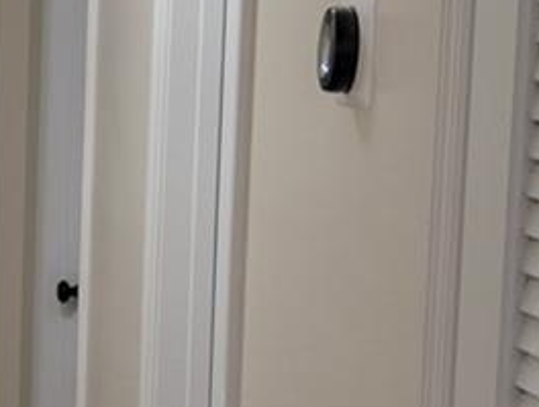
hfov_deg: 12.9
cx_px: -261
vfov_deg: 10.2
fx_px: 2262
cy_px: 323
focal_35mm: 145
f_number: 1.68
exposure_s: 1/15
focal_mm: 6.9
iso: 47
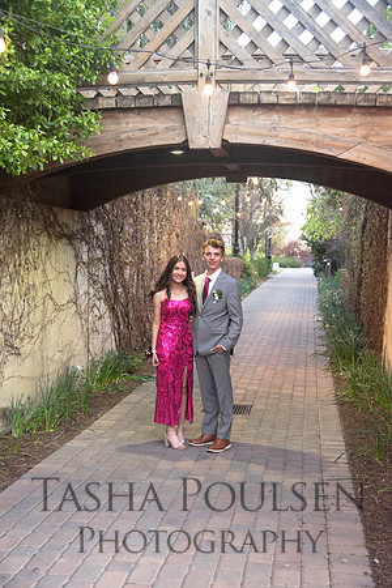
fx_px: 784
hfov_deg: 28.1
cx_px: 196
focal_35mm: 48
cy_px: 294
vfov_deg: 41.1
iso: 800
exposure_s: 1/125
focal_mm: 48
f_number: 4.5
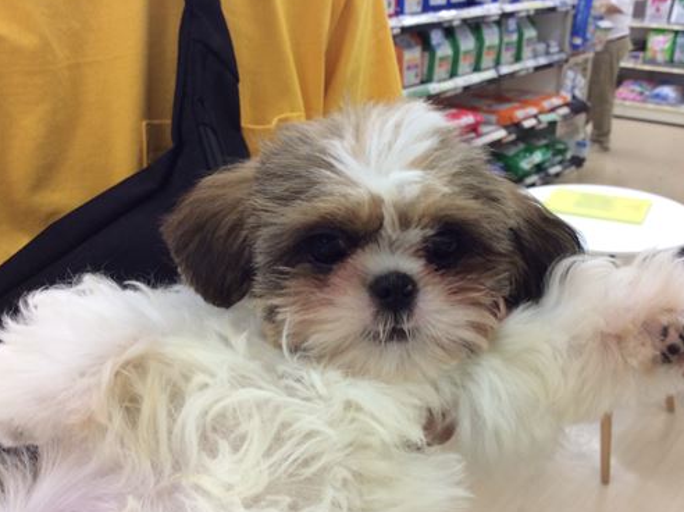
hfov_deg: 47.8
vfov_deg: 36.7
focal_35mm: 39
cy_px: 296
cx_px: 389
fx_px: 770
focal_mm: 3.3
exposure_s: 1/24
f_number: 2.4
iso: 32
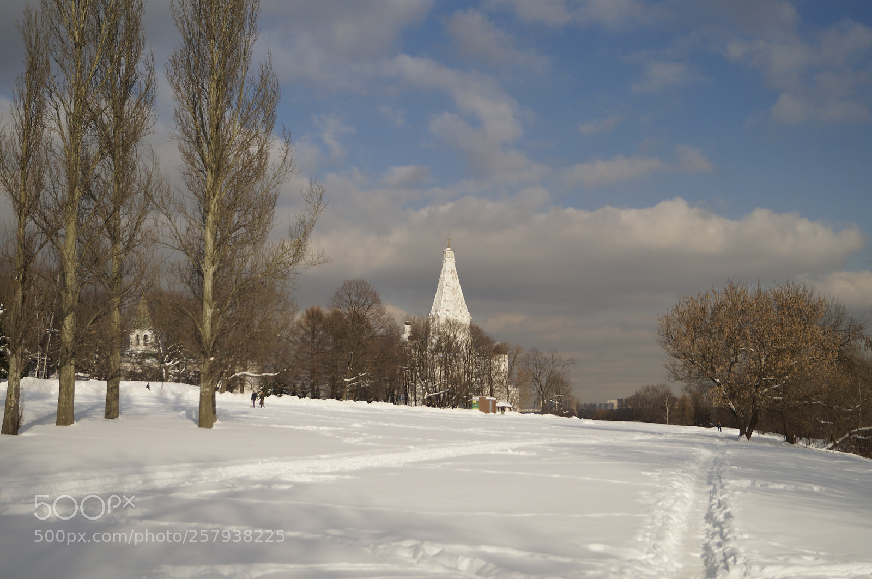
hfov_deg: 49.6
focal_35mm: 39
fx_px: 943
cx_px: 436
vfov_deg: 34.1
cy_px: 290
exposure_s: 1/2500
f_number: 4.5
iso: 100
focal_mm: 26
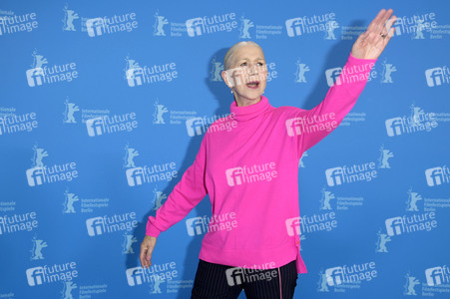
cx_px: 225
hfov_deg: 43.6
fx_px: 562
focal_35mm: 45
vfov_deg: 29.8
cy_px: 150
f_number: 5.6
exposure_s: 1/250
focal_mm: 45
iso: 1000
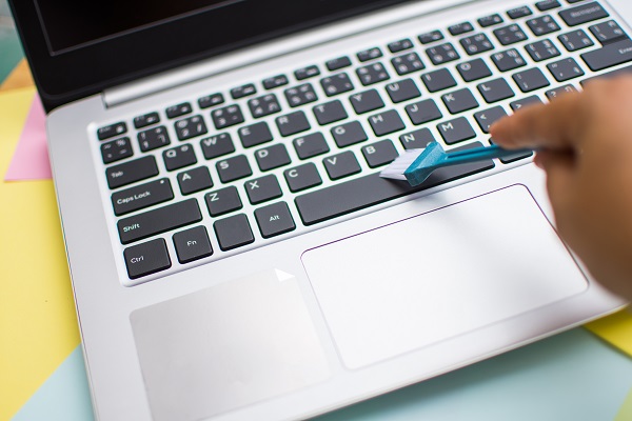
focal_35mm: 52
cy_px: 210
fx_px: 922
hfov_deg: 37.9
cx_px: 316
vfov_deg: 25.8
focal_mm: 35
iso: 100
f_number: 1.8
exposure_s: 1/1250
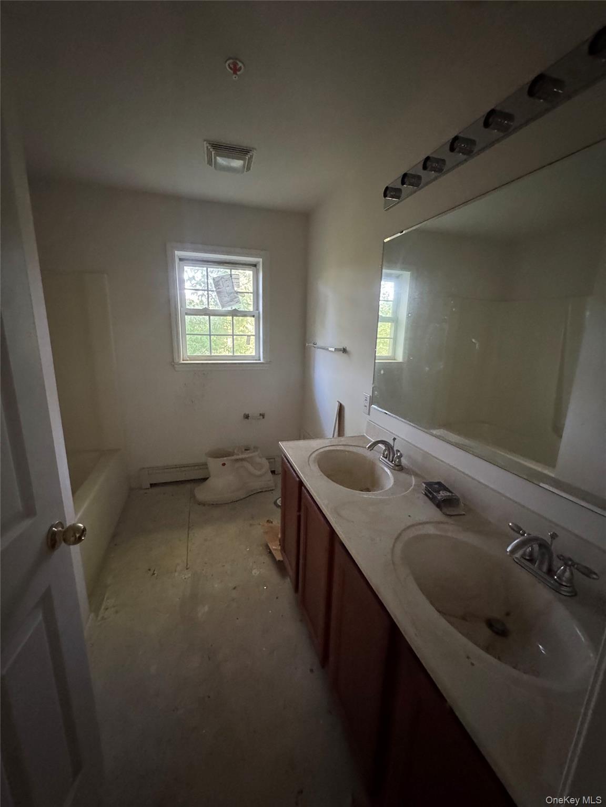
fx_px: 327
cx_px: 303
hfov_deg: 85.7
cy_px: 404
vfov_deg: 102.1
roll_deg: -0.4
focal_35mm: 14
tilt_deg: -13.5
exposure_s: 1/51
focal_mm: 2.22
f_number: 2.2
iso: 1250
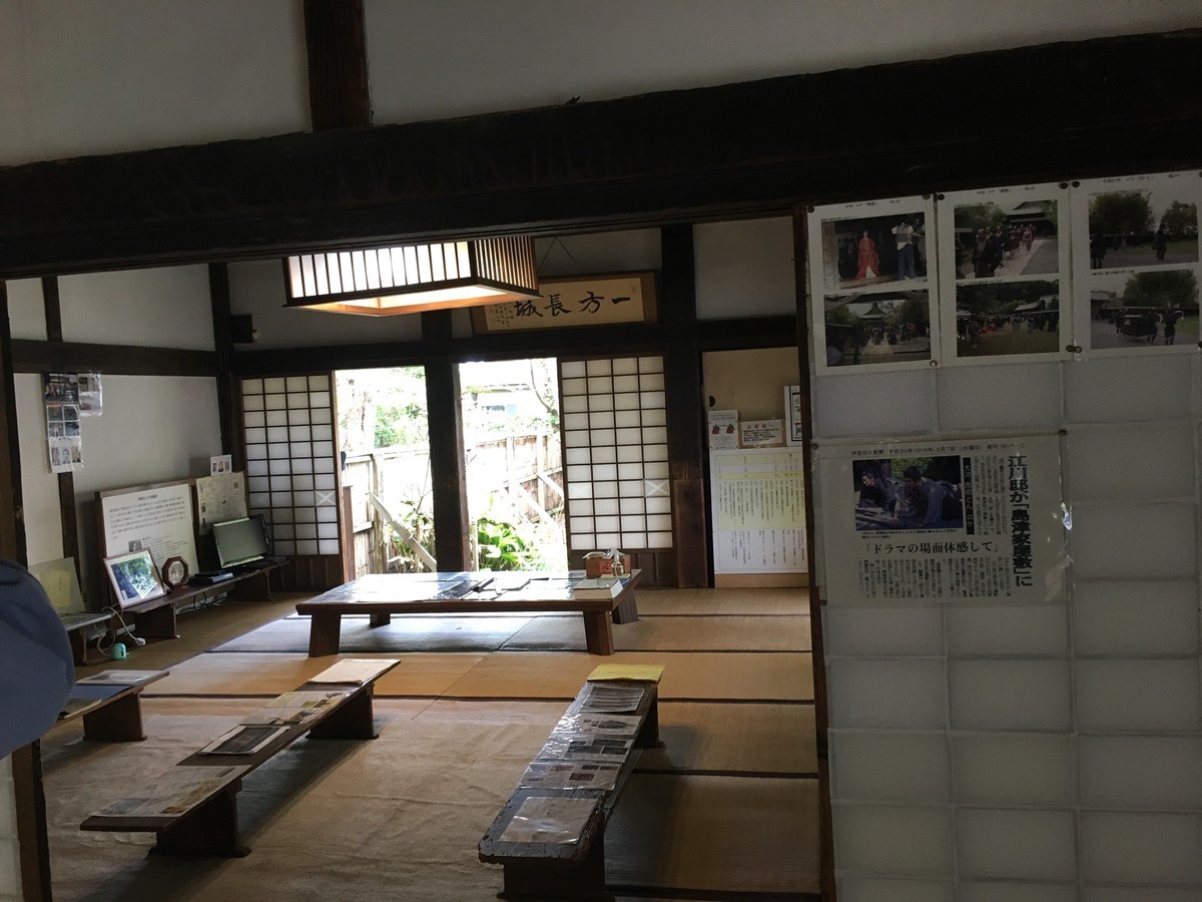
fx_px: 1007
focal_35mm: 29
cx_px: 601
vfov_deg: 48.2
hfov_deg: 61.7
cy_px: 451
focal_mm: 4.15
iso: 100
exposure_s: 1/30
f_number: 2.2
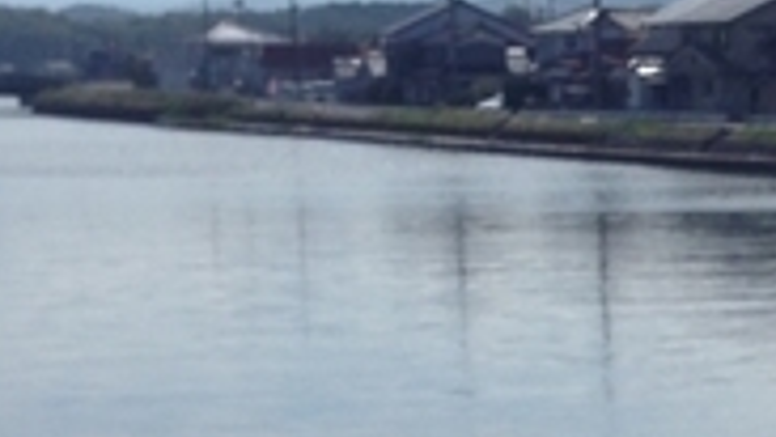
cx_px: 1030
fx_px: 3231
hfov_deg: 13.2
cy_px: 484
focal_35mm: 157
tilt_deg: -6.8
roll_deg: -0.1
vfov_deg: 7.7
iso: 50
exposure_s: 1/2710
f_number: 2.4
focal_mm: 4.12
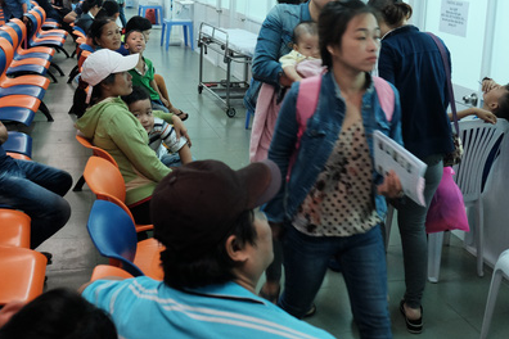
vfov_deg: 29.5
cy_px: 92
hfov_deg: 43.5
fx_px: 636
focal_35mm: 45
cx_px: 224
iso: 2500
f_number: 3.5
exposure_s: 1/60
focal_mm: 18
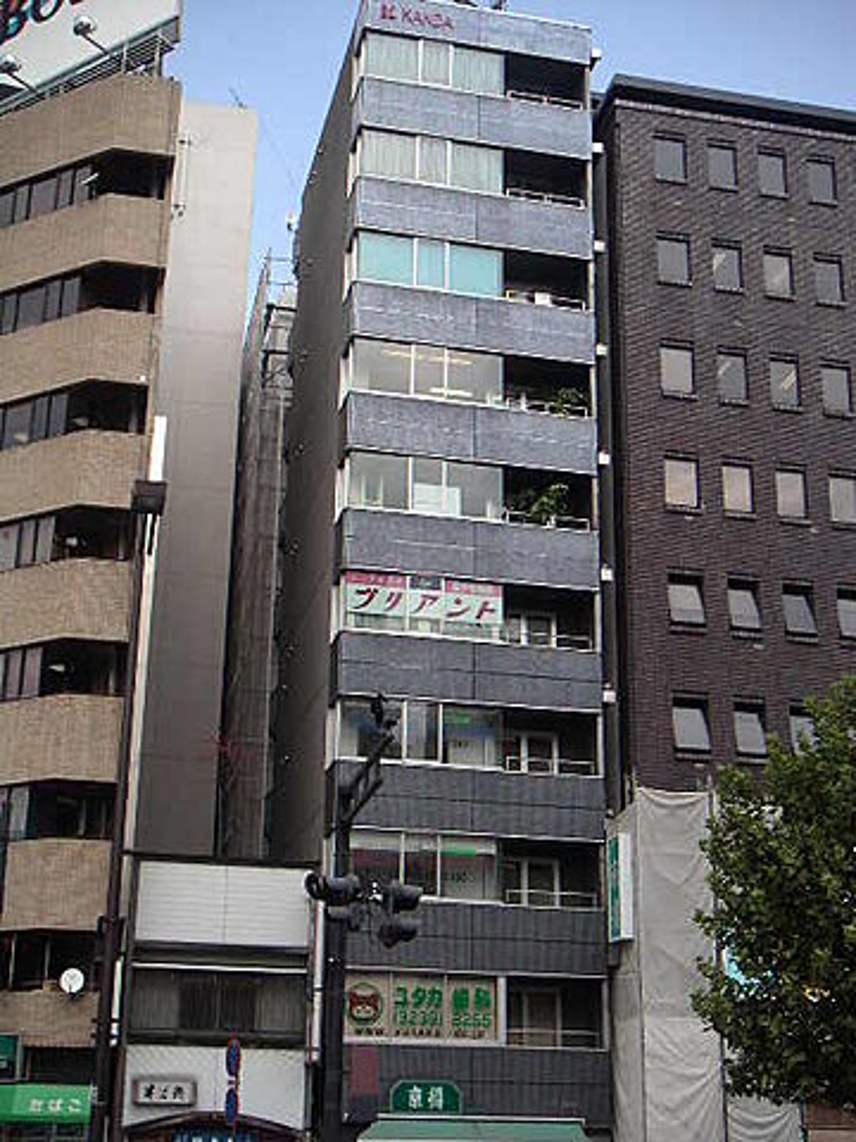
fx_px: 1583
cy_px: 571
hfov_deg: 30.3
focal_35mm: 48
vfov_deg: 39.7
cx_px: 428
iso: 50
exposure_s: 1/500
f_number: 2.9
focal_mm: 7.4
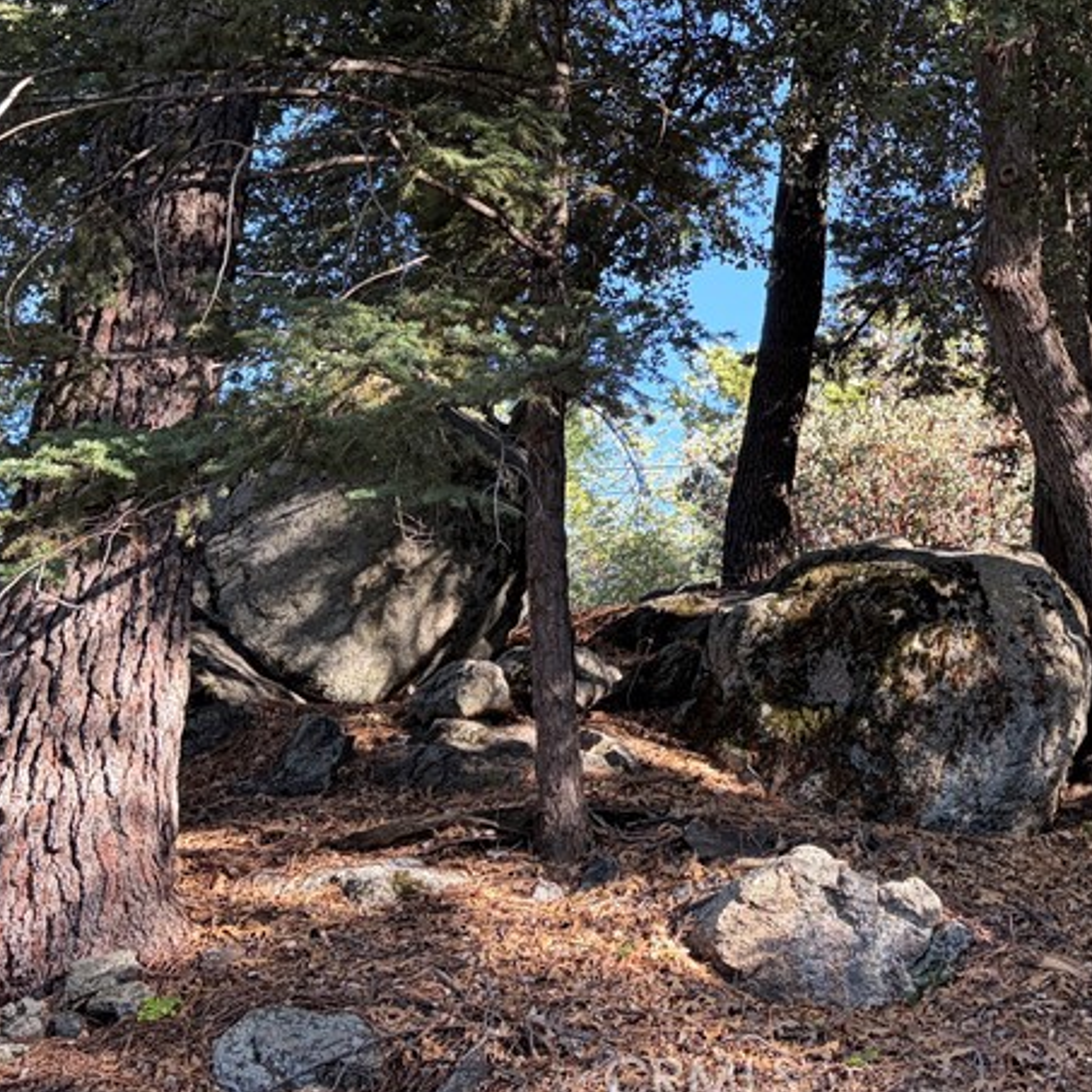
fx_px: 1856
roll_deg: +1.7
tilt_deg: +26.7
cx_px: 967
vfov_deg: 31.8
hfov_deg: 31.4
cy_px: 188
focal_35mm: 52
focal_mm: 5.96
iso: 80
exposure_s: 1/215
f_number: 1.6
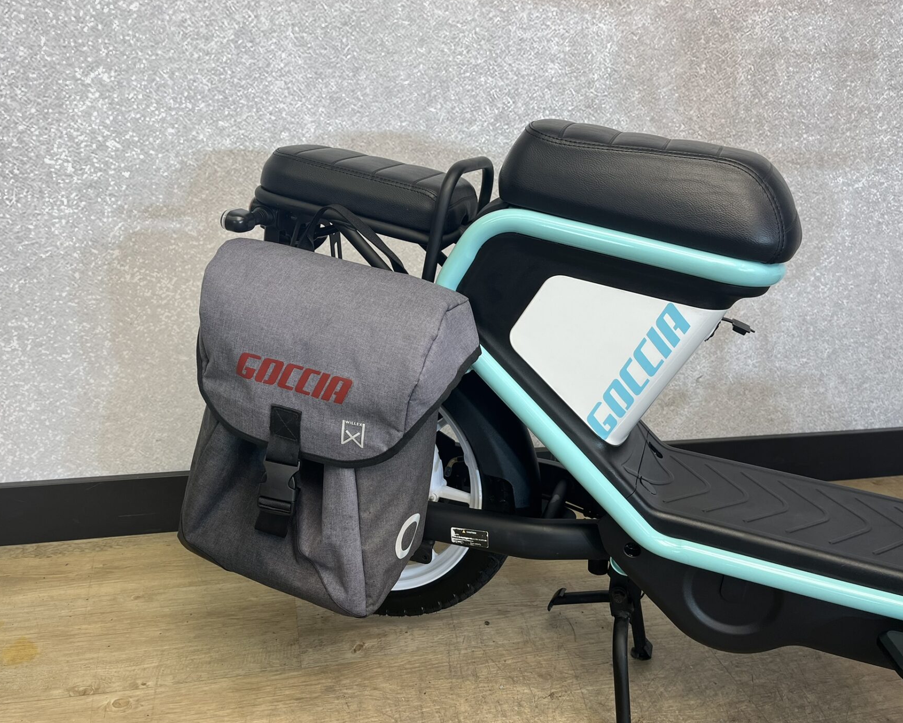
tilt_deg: -20.6
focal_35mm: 28
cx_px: 417
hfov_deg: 62.1
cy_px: 362
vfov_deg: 51.5
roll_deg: -2.7
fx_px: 748
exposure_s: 1/100
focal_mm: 5.1
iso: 50
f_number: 1.6
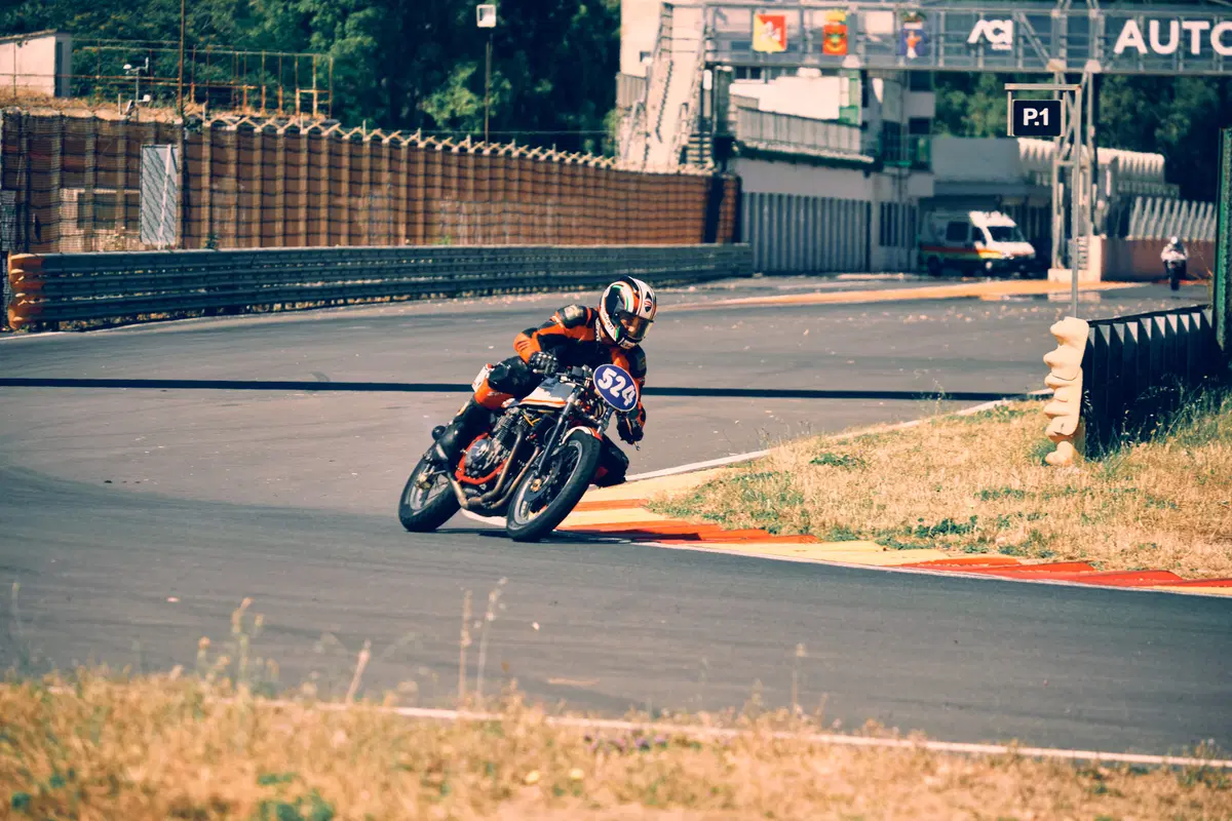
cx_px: 616
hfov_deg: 6.9
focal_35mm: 300
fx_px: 10266
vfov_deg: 4.6
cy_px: 410
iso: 200
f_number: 5.6
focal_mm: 200
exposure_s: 1/1000
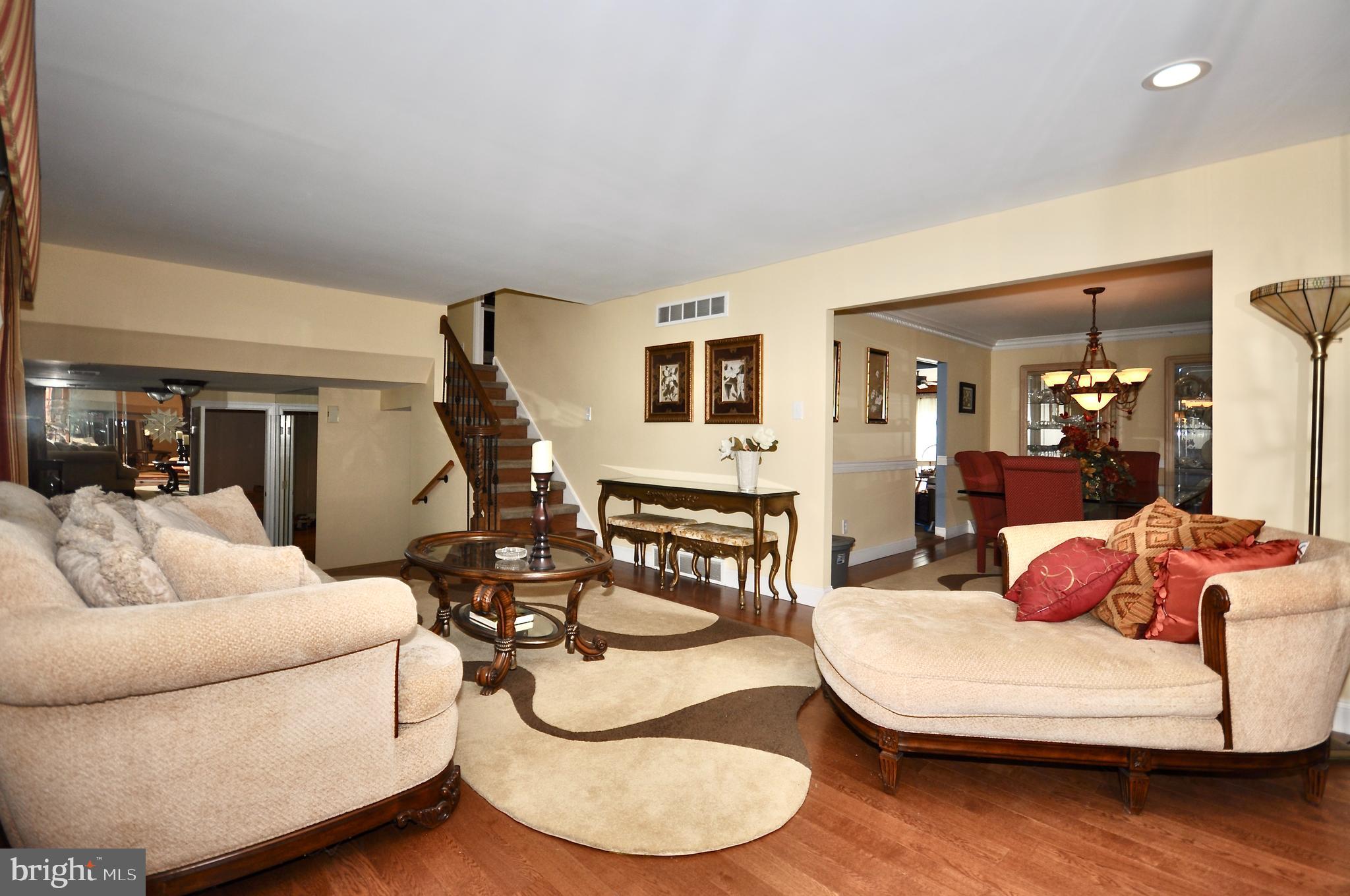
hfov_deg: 95.1
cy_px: 448
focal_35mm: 16
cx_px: 675
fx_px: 618
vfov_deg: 71.9
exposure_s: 1/60
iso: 100
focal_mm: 11
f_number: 4.2
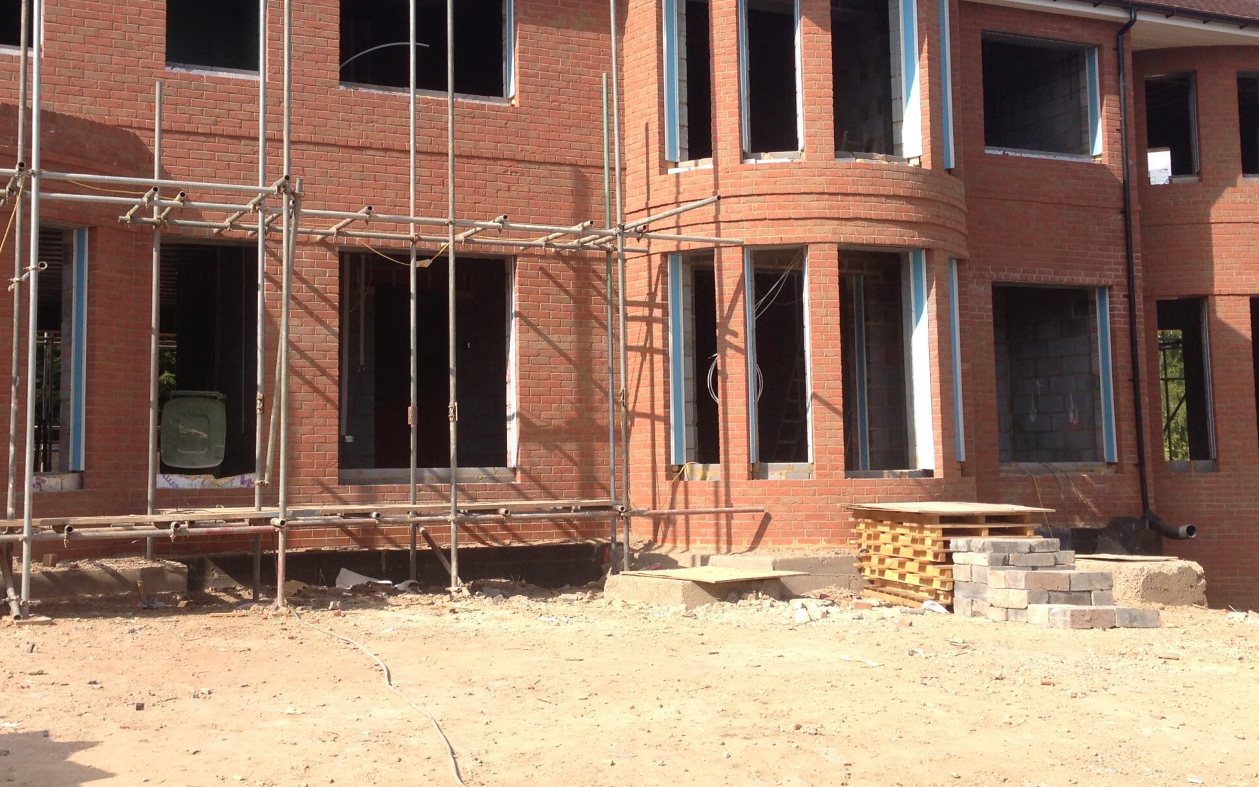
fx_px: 1578
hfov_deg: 43.4
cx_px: 576
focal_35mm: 46
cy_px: 305
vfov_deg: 27.9
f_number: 2.4
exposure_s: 1/847
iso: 50
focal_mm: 4.13
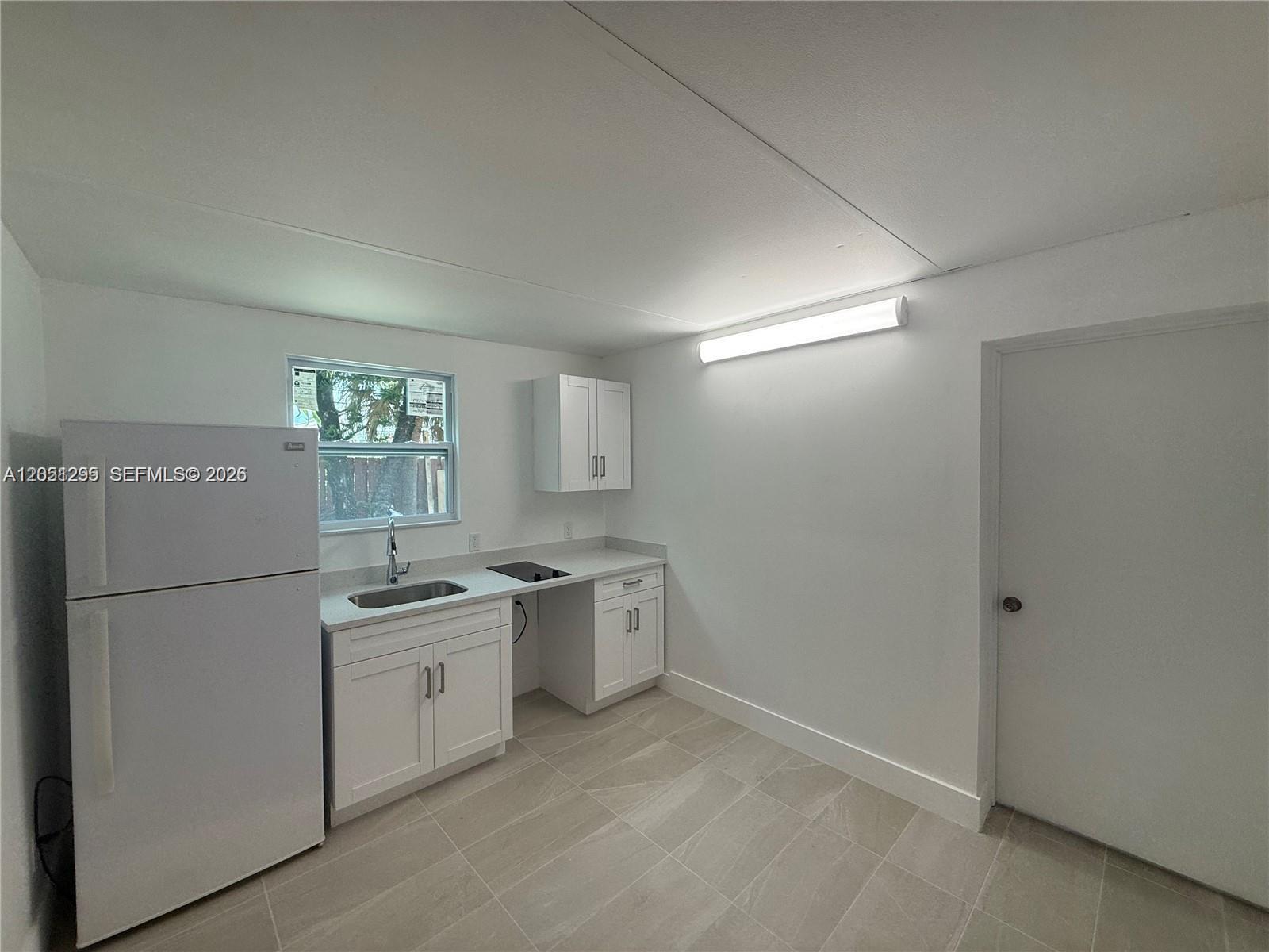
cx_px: 634
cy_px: 476
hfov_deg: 102.1
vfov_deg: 85.7
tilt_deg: -1.7
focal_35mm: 14
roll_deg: +0.7
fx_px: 513
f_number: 2.2
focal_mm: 2.22
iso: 64
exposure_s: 1/184
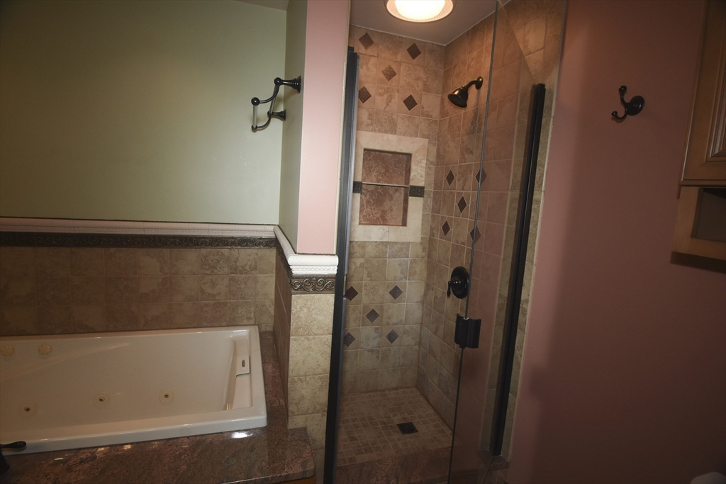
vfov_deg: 67.4
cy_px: 242
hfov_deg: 90.0
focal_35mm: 18
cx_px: 363
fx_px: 363
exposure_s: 1/60
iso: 640
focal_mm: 12
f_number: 6.3
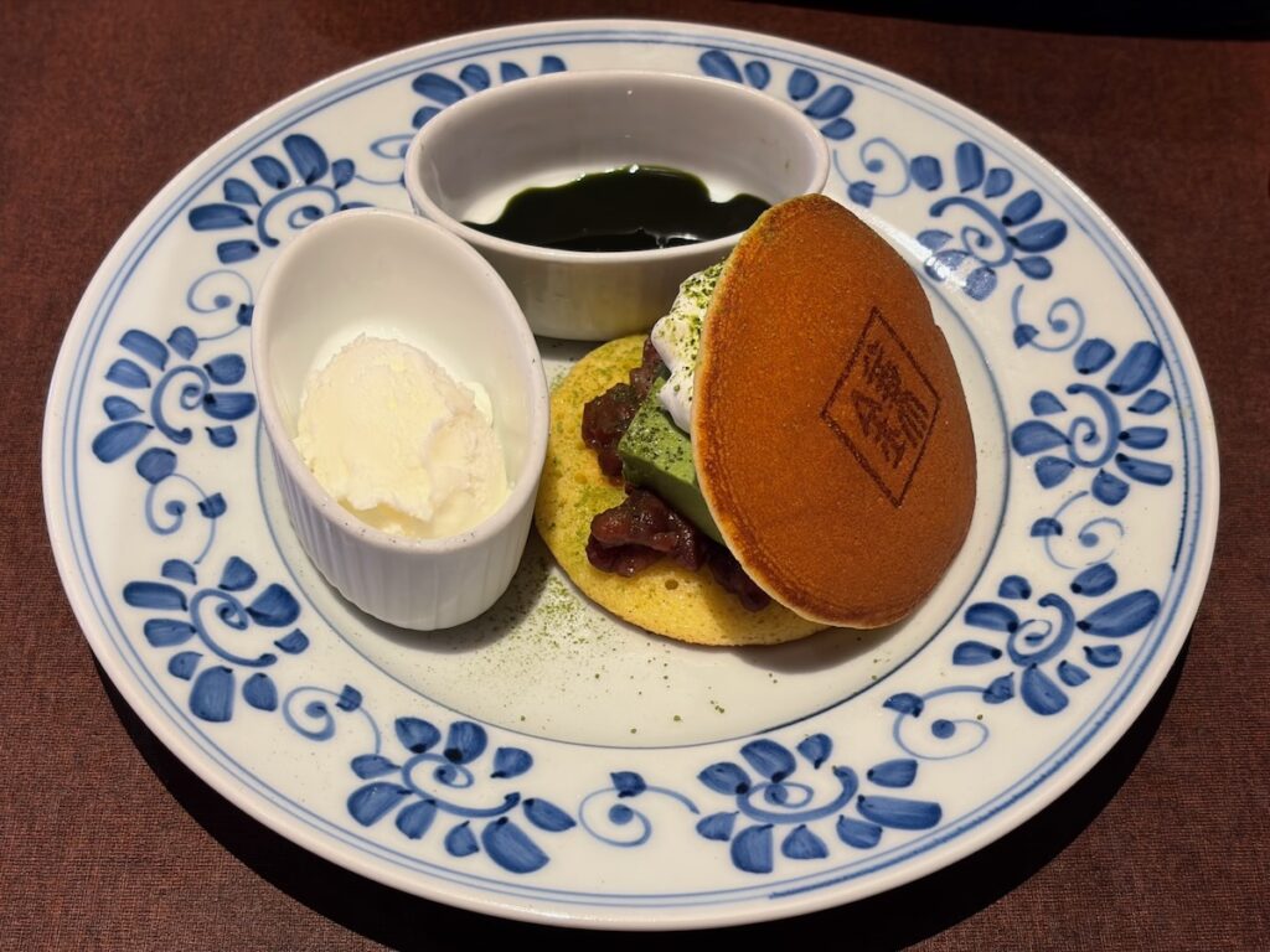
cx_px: 635
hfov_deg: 36.8
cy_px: 476
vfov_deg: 28.0
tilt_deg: -51.9
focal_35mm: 52
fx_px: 1908
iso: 80
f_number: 1.6
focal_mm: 5.96
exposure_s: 1/50
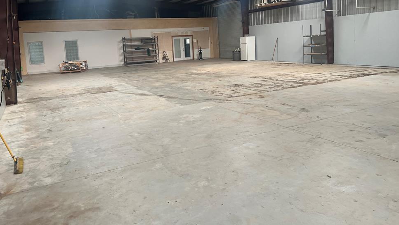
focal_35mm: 30
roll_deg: +2.5
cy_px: 73
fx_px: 317
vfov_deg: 38.5
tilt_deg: -5.4
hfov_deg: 64.3
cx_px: 198
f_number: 1.5
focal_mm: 5.7
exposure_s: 1/117
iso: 125
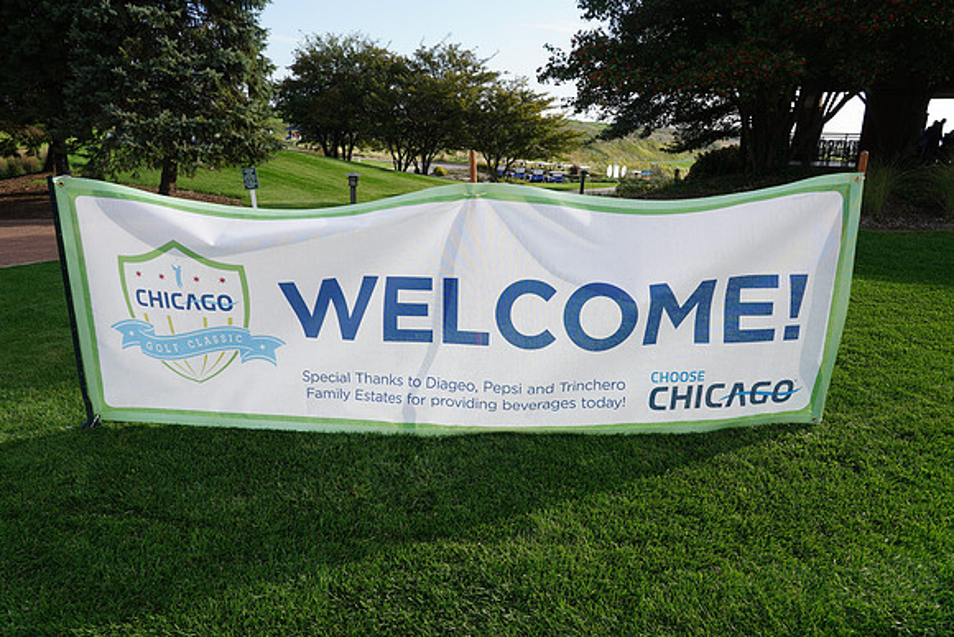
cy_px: 318
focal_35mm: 24
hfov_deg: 73.7
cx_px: 477
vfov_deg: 53.2
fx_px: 636
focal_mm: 24
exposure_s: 1/200
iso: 125
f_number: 7.1
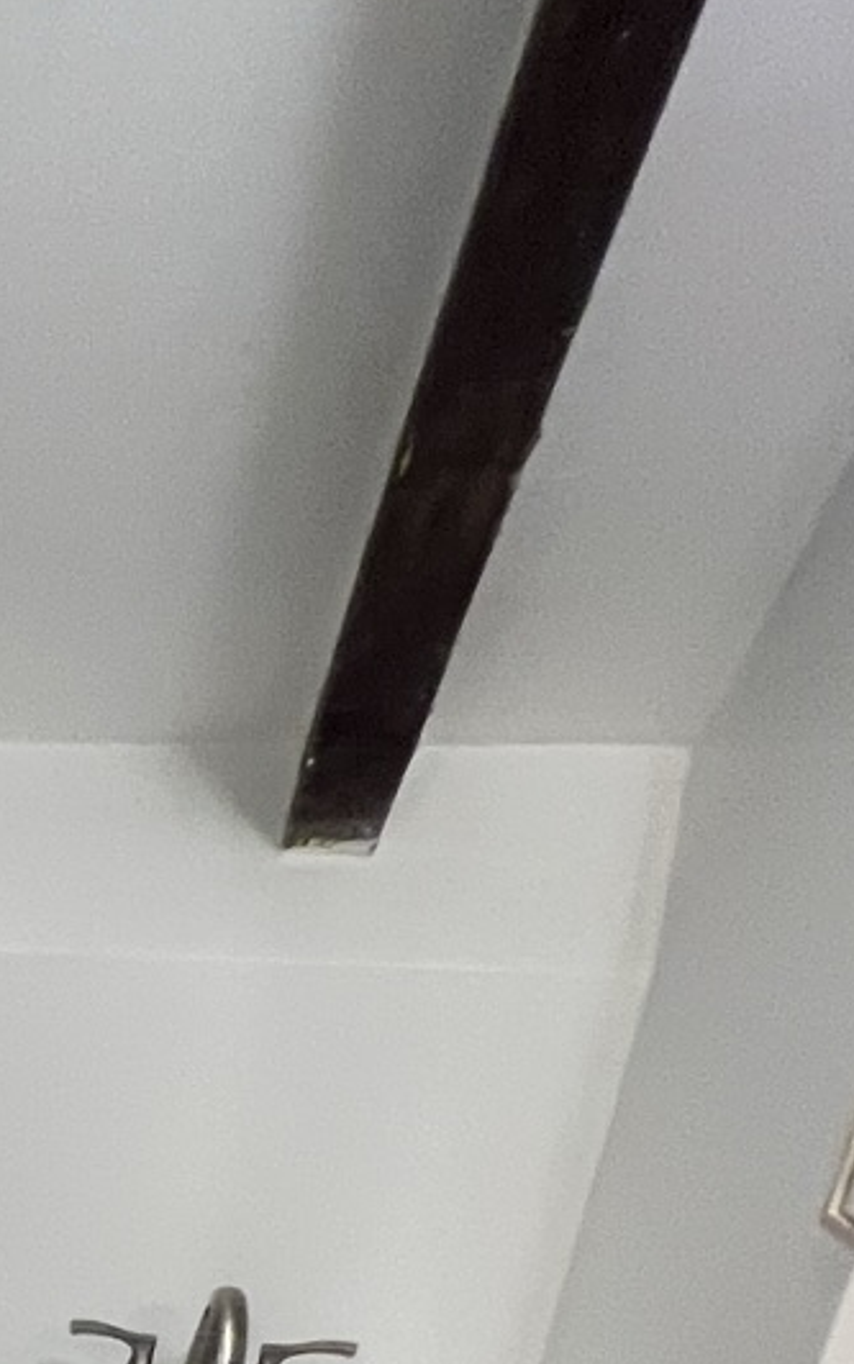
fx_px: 1972
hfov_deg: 17.8
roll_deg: +0.1
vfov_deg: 29.2
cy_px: 1864
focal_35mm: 53
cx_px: -813
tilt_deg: -29.1
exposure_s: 1/60
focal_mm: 1.57
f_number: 1.8
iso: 320
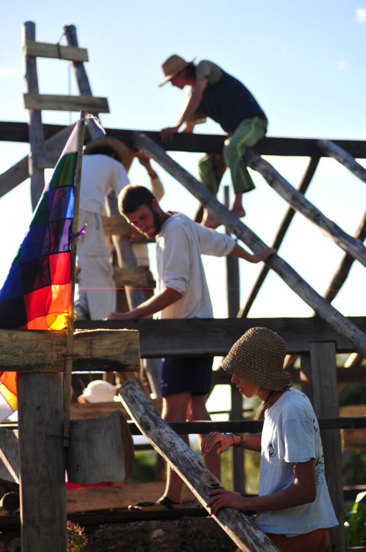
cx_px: 183
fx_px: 1147
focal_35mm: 75
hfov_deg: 18.1
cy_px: 276
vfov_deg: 27.0
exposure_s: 1/2500
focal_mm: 50
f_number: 2
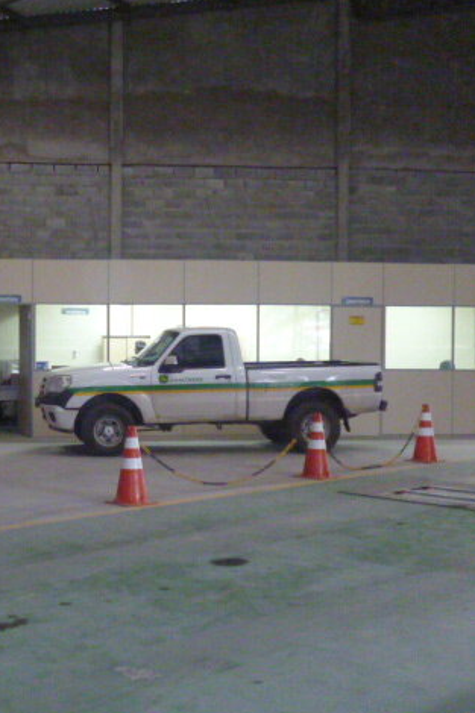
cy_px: 360
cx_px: 106
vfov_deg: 38.9
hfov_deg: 26.1
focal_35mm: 51
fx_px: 1010
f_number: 3.1
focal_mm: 6.4
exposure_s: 1/60
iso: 1000
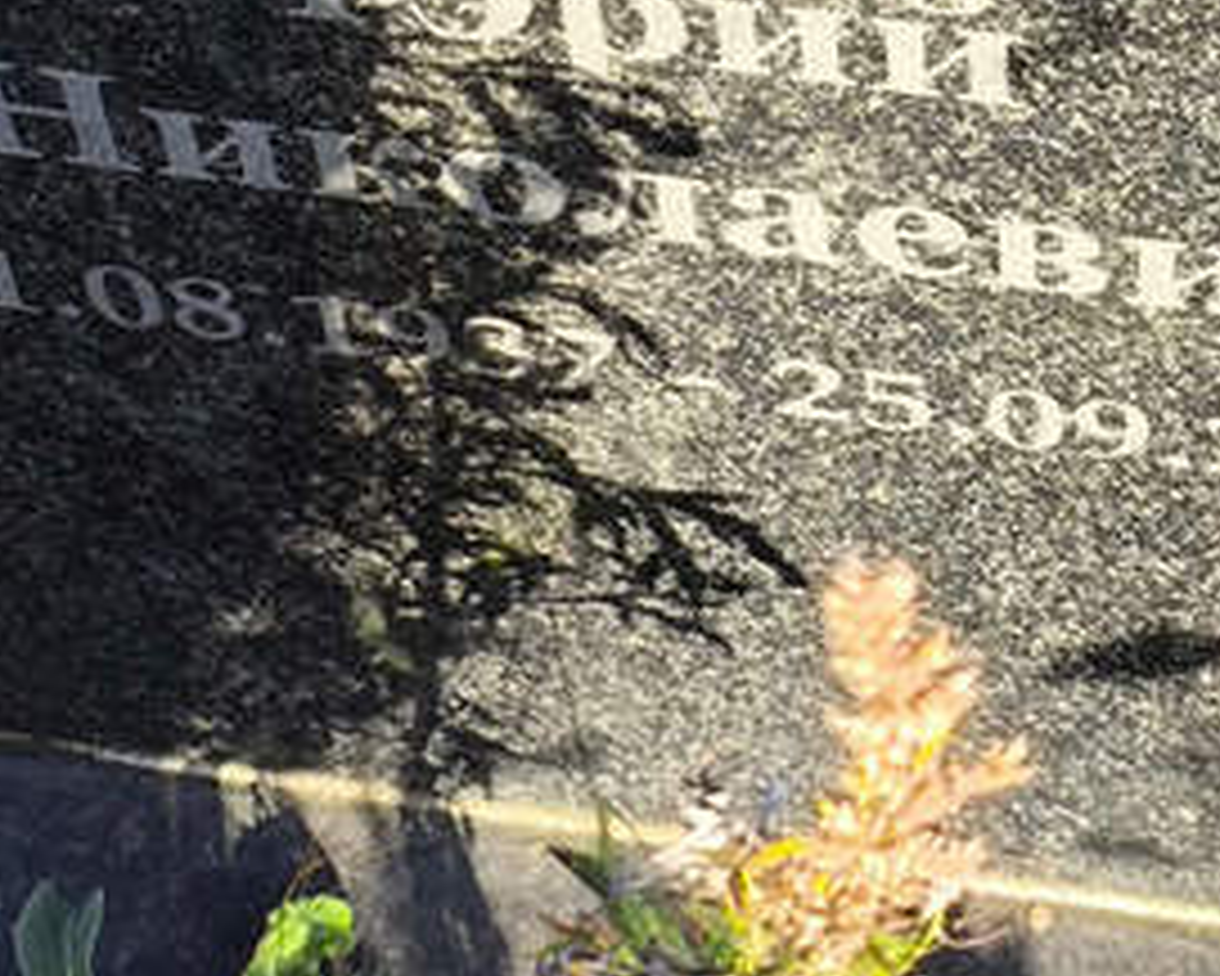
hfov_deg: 13.3
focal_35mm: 144
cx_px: 858
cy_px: 207
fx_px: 5201
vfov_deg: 10.7
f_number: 1.7
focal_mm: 4.71
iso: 50
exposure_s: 1/257
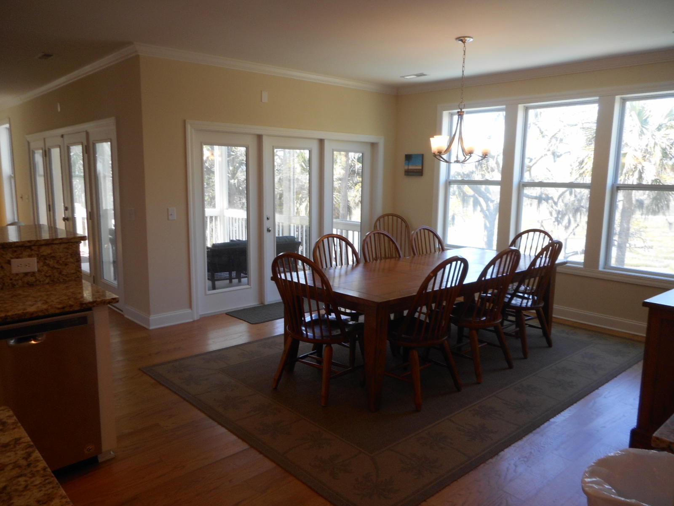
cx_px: 337
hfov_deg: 69.4
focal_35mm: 25
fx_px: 487
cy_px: 253
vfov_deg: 54.9
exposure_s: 1/30
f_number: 3.7
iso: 100
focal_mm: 4.5
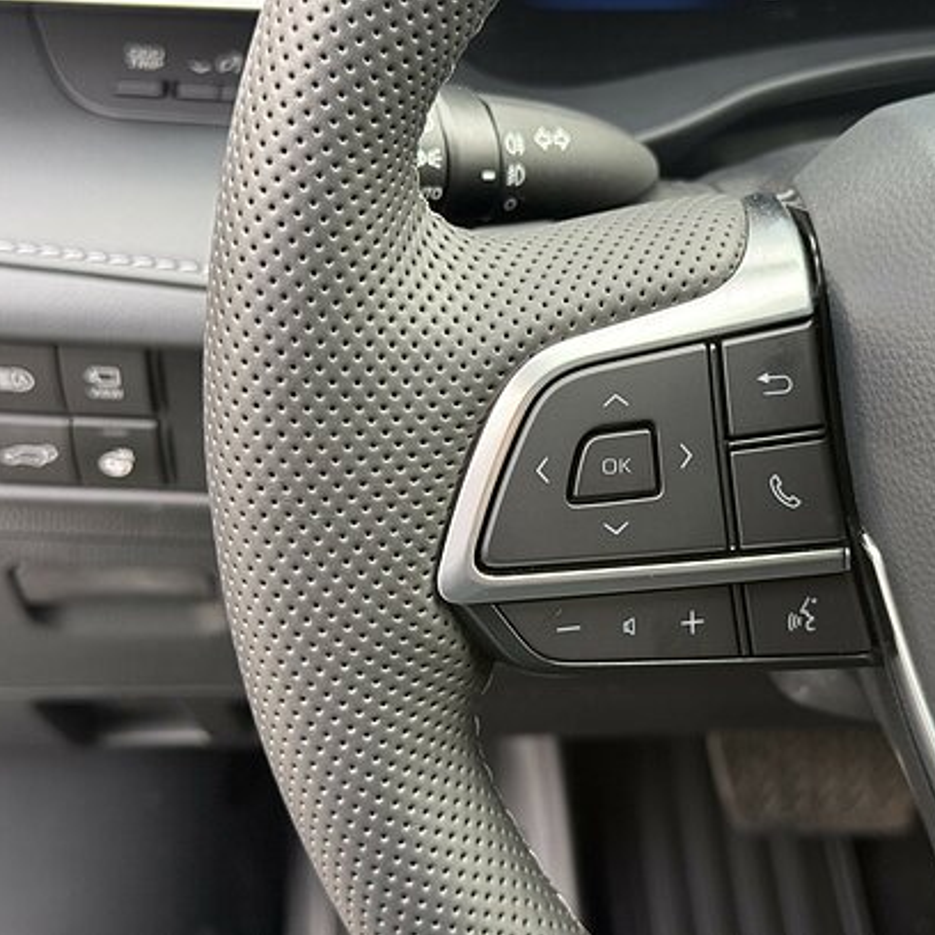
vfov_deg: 30.0
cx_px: 603
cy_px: 468
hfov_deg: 29.9
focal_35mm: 57
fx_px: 1742
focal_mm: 6.76
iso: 100
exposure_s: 1/80
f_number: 1.78
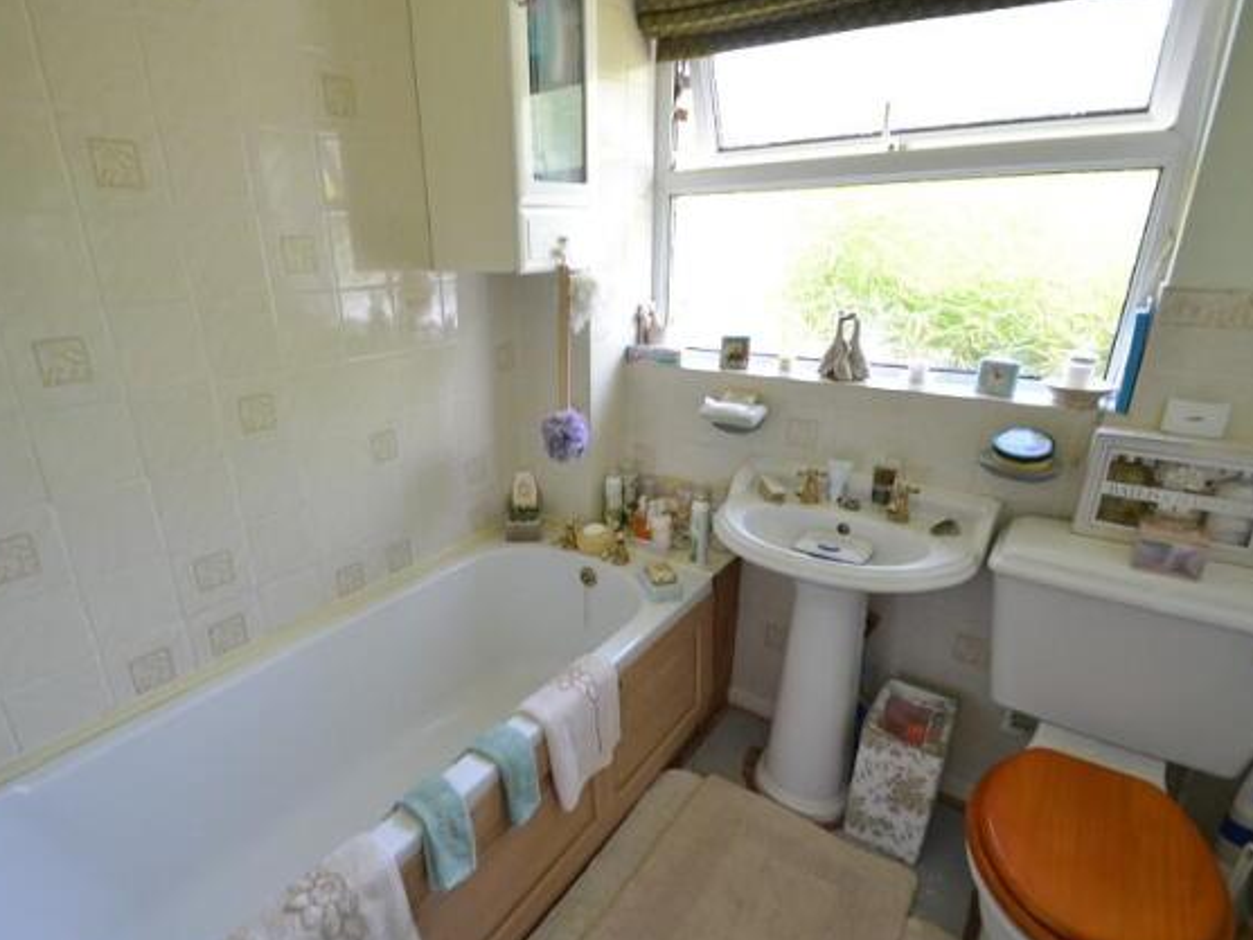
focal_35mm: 17
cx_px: 602
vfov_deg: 74.7
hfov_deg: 91.0
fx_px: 615
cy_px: 481
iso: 400
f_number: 4
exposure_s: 1/60
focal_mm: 10
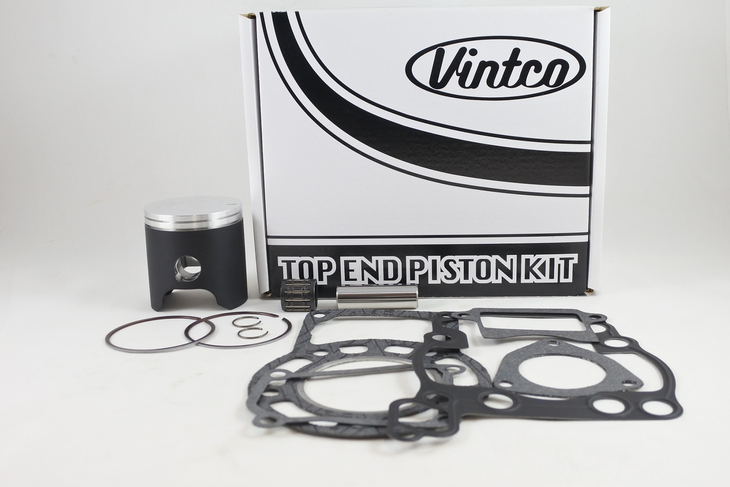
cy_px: 244
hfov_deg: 57.2
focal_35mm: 33
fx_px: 669
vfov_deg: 40.0
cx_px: 365
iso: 500
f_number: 3.8
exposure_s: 1/125
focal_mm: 12.3
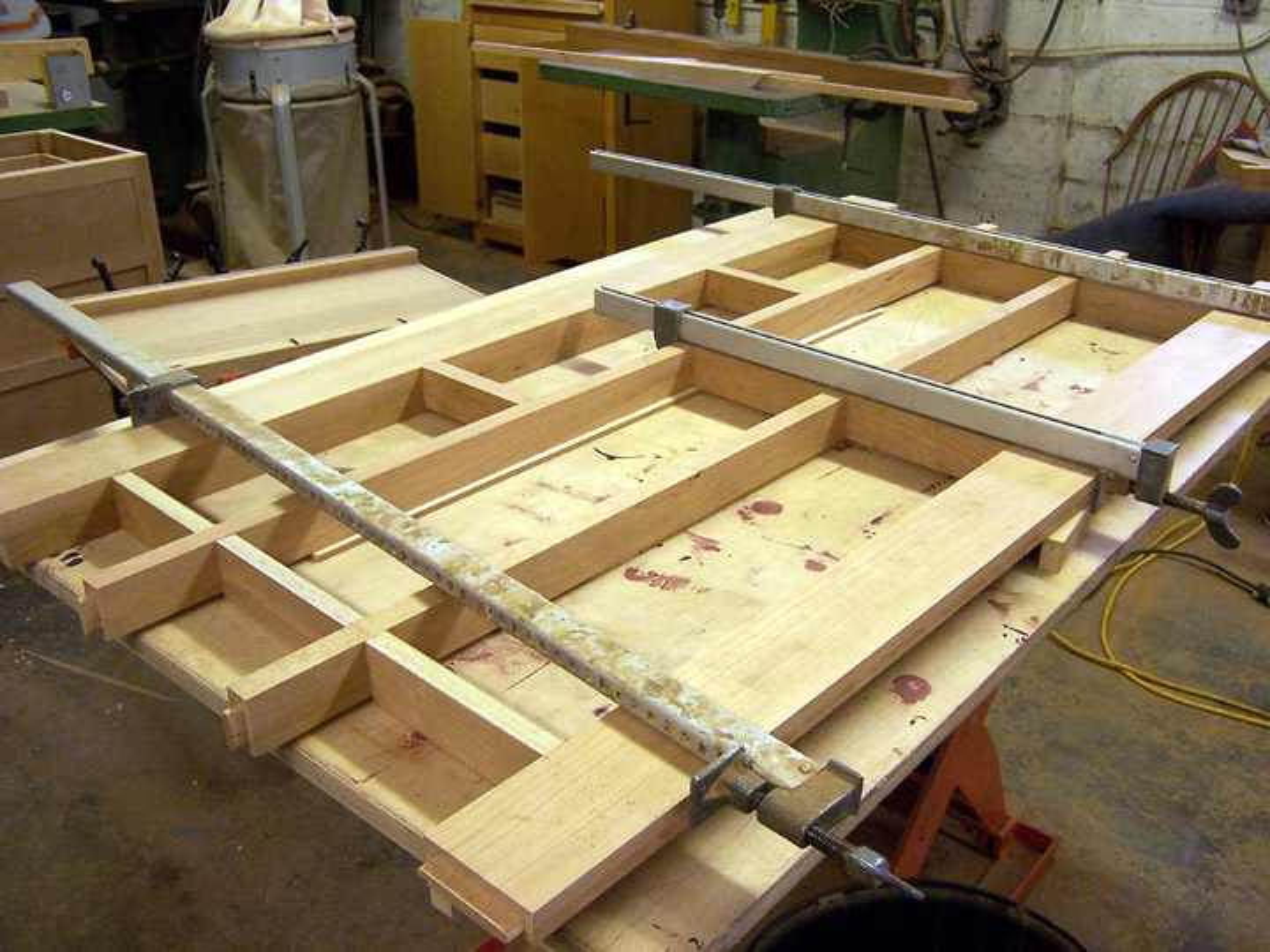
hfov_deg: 55.4
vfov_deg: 42.9
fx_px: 1211
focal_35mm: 33
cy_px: 476
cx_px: 635
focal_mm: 5.5
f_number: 3.4
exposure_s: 1/30
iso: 140
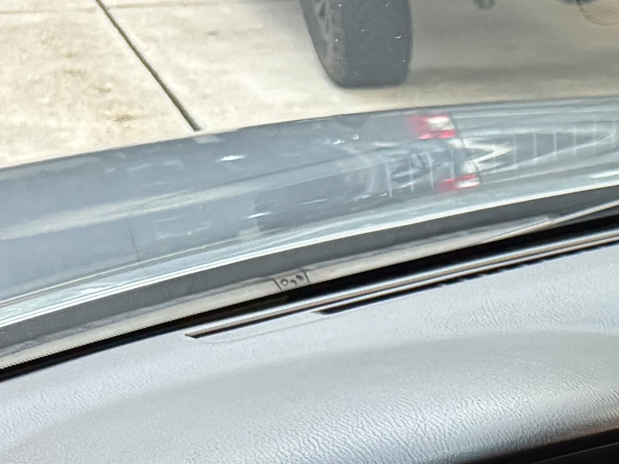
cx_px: 1269
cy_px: 948
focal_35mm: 109
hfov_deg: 14.6
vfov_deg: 12.0
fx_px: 1949
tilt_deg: -33.4
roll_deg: -2.5
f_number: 1.78
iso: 500
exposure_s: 1/60
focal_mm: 6.76
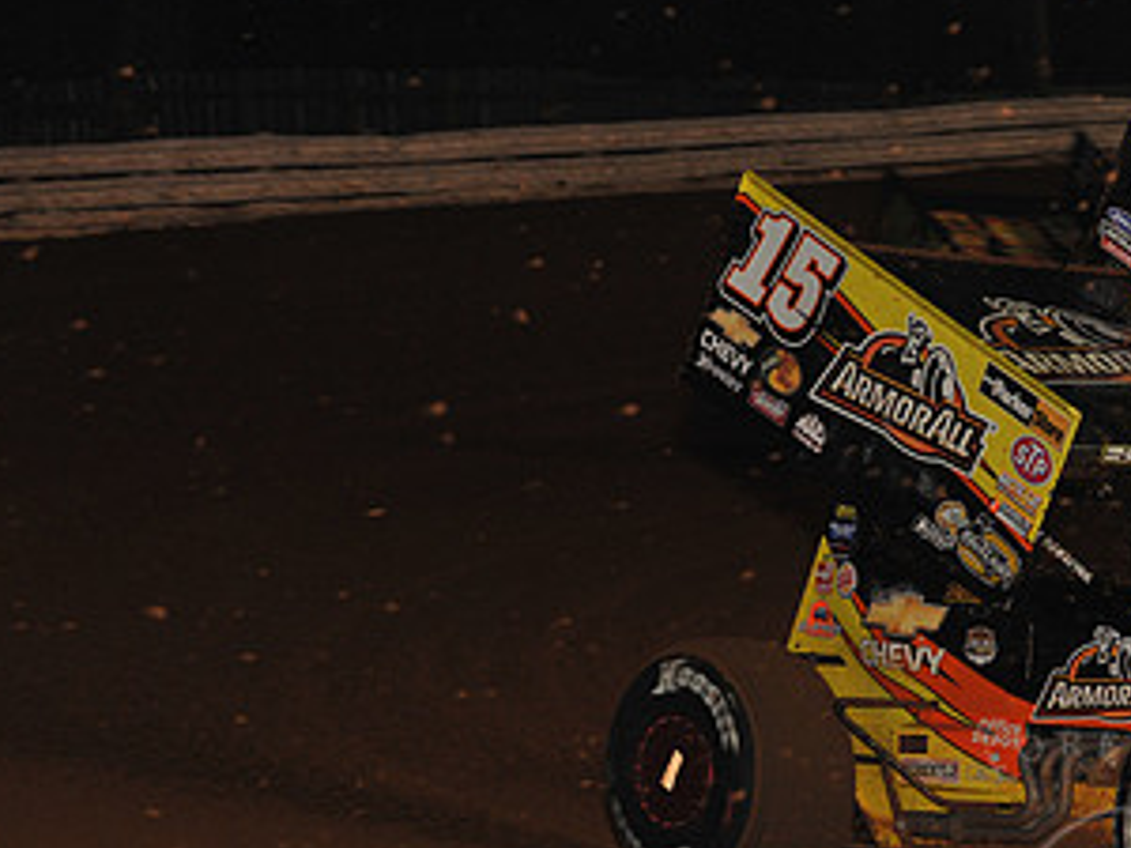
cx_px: 1071
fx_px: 8201
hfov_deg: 7.9
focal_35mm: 251
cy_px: 611
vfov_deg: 5.9
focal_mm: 135
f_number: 7.1
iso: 1250
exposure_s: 1/320
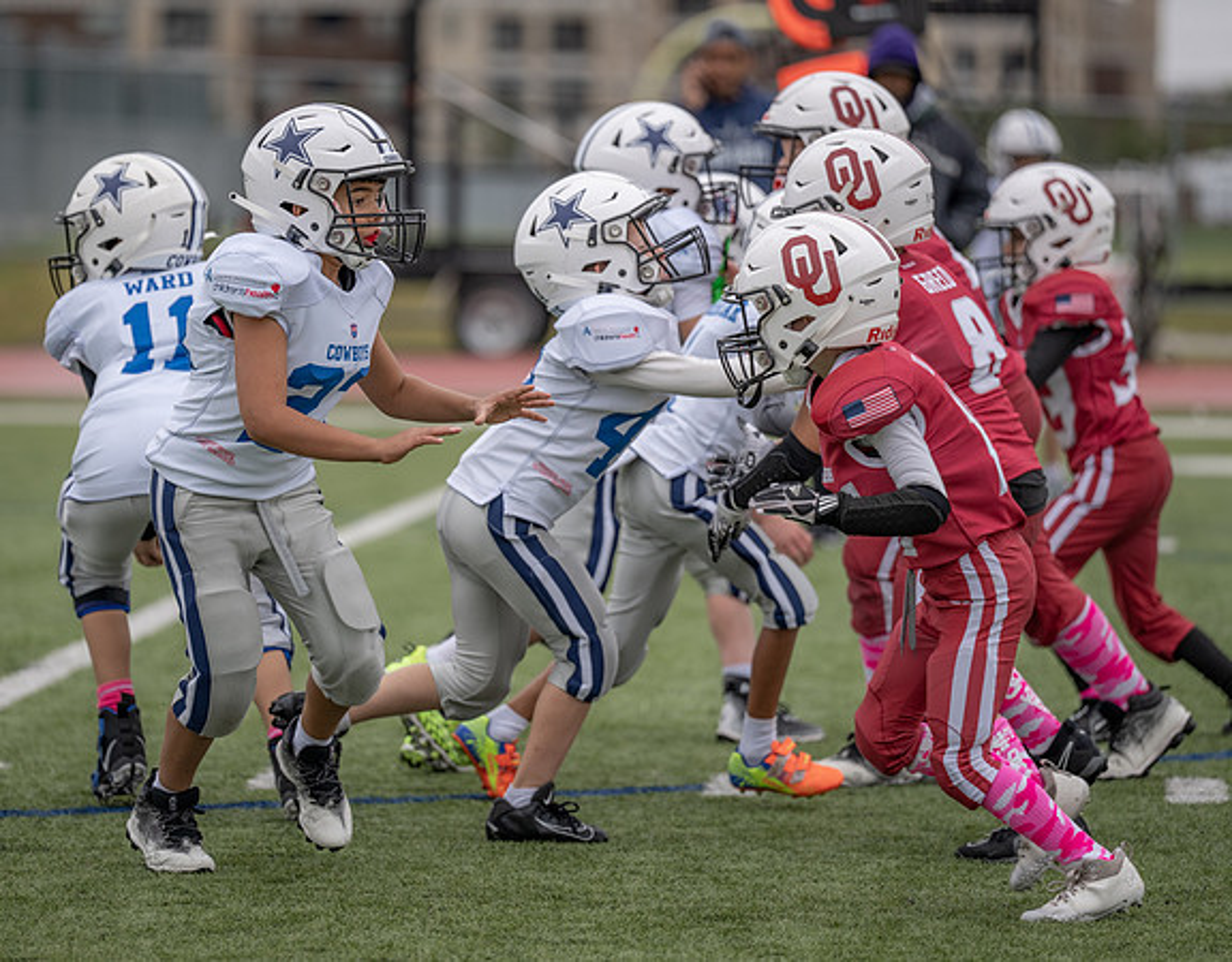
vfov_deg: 6.1
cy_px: 425
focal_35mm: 248
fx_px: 8965
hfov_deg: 7.9
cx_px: 435
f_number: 2.8
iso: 200
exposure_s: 1/1250
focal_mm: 182
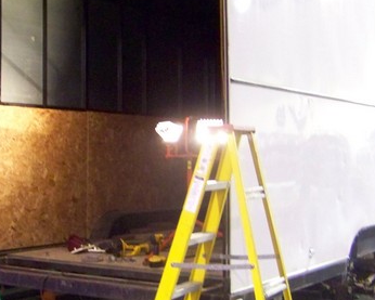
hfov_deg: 26.1
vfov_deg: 21.6
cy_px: 140
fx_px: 788
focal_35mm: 71
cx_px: 60
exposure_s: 1/13
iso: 400
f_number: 2.8
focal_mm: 5.85
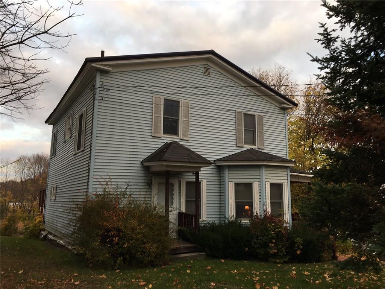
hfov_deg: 61.7
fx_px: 323
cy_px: 144
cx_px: 192
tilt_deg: +9.0
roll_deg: -1.3
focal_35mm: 29
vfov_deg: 48.2
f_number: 2.2
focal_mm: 4.15
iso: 25
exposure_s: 1/120
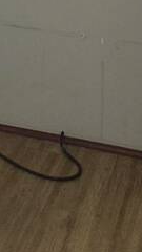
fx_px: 569
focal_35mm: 85
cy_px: -176
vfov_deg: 19.8
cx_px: -1
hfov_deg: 14.0
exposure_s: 1/139
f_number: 2.2
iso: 50
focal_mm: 1.8
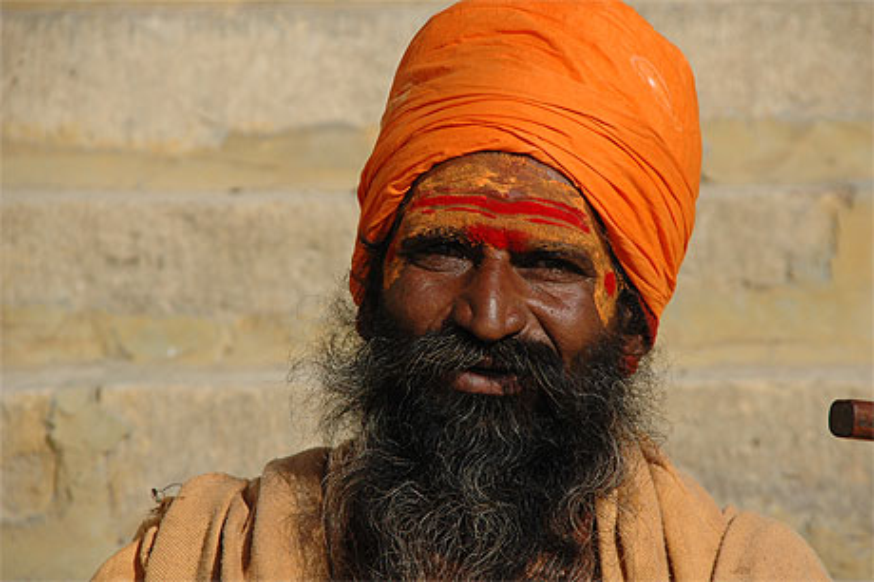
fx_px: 7278
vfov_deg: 4.6
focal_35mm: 300
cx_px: 437
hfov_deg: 6.9
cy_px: 291
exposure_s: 1/1250
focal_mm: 200
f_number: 9
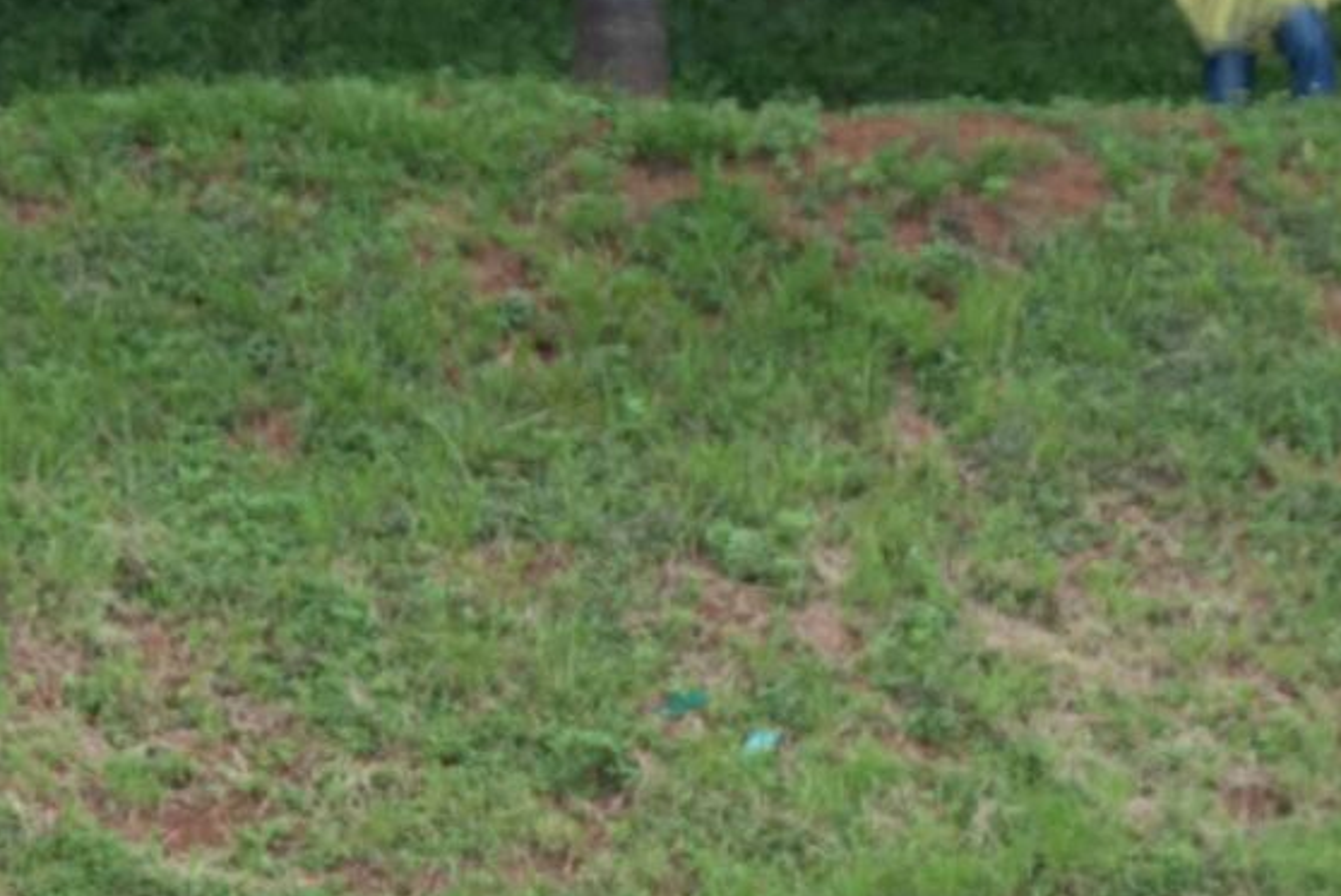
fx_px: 6673
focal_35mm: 179
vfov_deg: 7.6
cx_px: 690
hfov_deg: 11.5
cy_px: 1004
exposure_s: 1/125
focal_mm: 26
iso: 180
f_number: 5.6
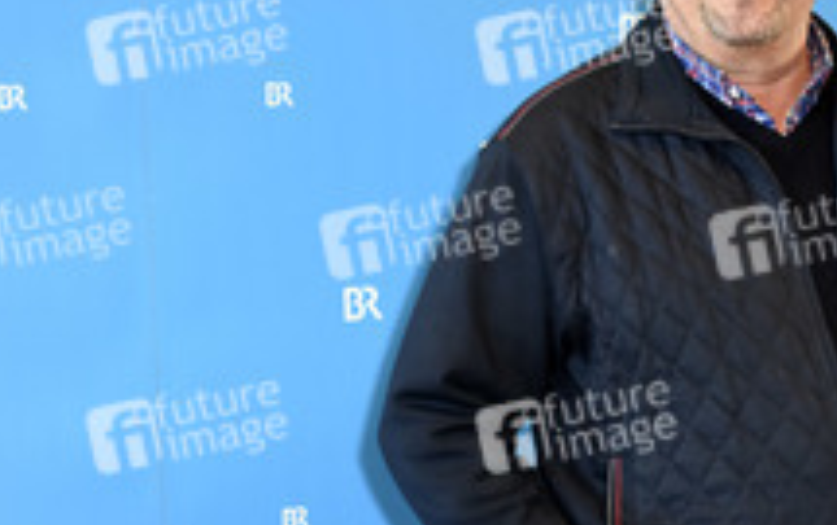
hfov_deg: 21.6
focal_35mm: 96
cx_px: 473
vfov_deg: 13.7
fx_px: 2193
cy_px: 331
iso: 1600
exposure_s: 1/125
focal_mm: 30
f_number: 4.5
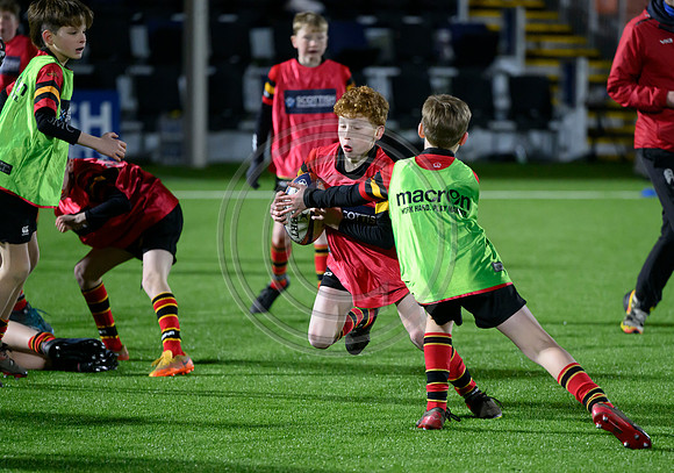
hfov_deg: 8.6
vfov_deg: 6.1
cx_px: 424
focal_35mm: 235
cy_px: 282
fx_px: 4469
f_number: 3.2
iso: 6400
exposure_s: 1/1600
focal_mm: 190
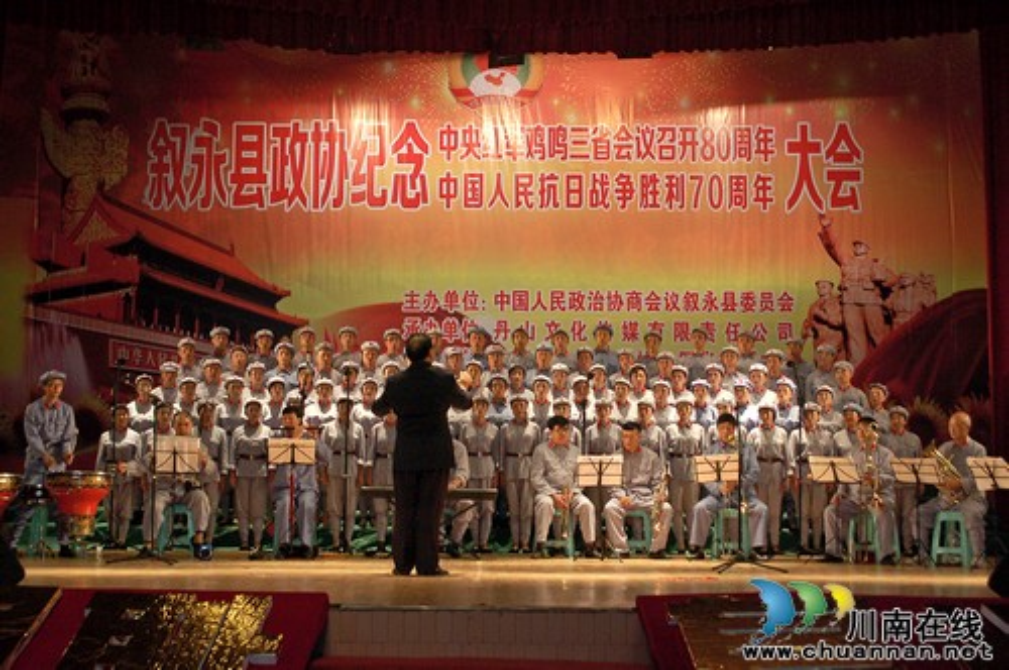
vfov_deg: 26.4
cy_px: 335
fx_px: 1428
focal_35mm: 51
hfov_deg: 38.9
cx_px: 504
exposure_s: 1/80
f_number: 5.6
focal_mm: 34
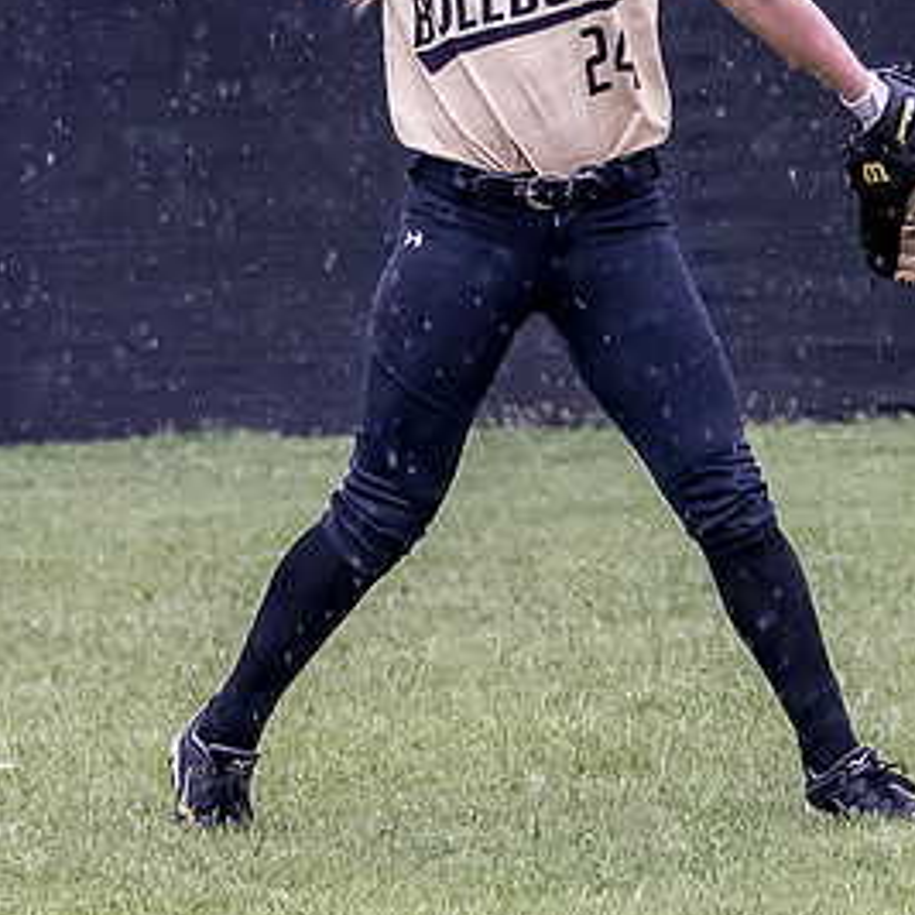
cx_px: 479
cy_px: 32
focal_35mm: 725
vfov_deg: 2.4
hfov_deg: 2.4
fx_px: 21681
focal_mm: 100
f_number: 3.6
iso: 3200
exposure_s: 1/1000
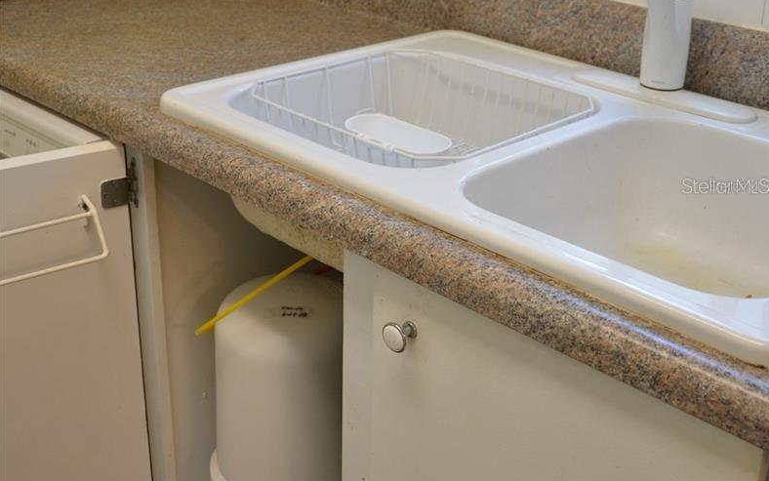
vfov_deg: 26.4
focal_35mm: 49
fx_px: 1022
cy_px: 185
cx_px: 386
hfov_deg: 41.2
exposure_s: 1/80
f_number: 4.5
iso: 400
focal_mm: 21
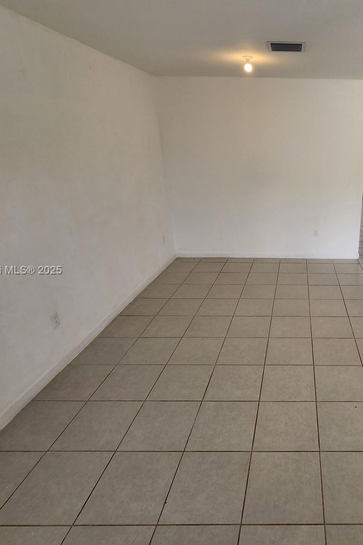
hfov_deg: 56.2
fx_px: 303
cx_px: 304
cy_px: 271
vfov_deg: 84.0
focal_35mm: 20
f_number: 2.2
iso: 64
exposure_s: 1/120
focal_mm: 2.2
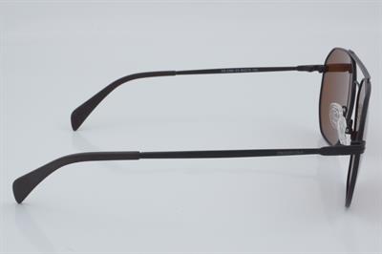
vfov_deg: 18.2
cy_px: 127
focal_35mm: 75
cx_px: 191
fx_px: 795
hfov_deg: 27.0
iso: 100
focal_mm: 50
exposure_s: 1/4
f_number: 32
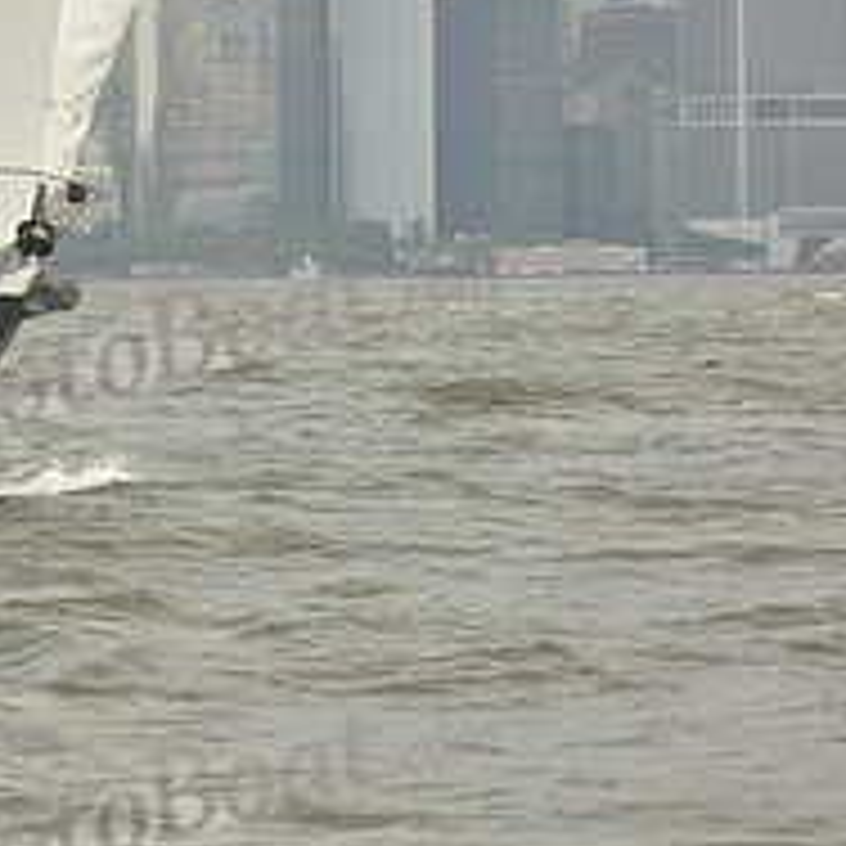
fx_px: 6221
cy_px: 173
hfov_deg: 7.7
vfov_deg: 7.8
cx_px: -364
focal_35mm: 225
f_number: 8
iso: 250
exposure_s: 1/800
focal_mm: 86
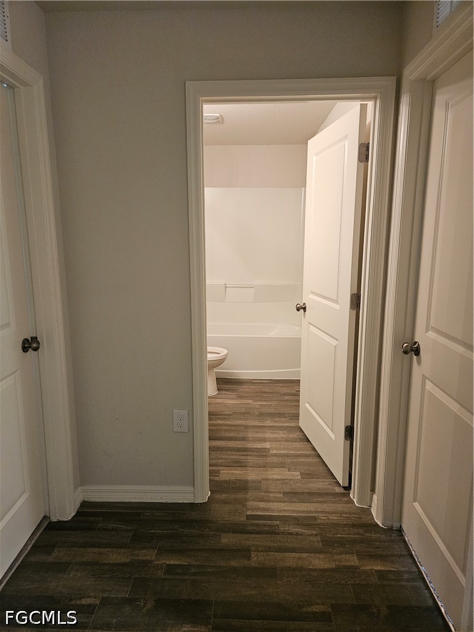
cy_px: 316
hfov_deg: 58.9
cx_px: 237
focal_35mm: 23
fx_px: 420
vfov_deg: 73.9
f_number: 1.8
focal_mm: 5.4
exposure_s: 1/120
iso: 800
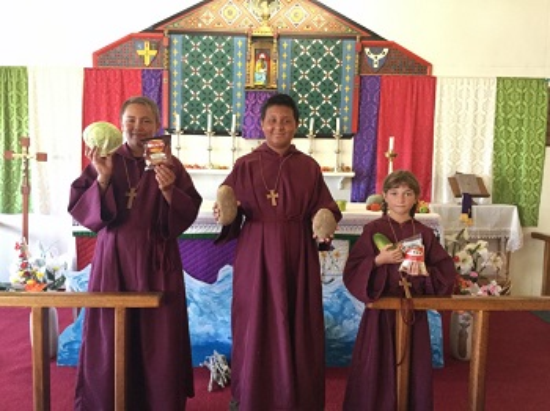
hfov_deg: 58.4
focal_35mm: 31
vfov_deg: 45.4
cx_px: 275
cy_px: 206
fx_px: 492
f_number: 2.4
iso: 200
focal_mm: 3.3
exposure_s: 1/33
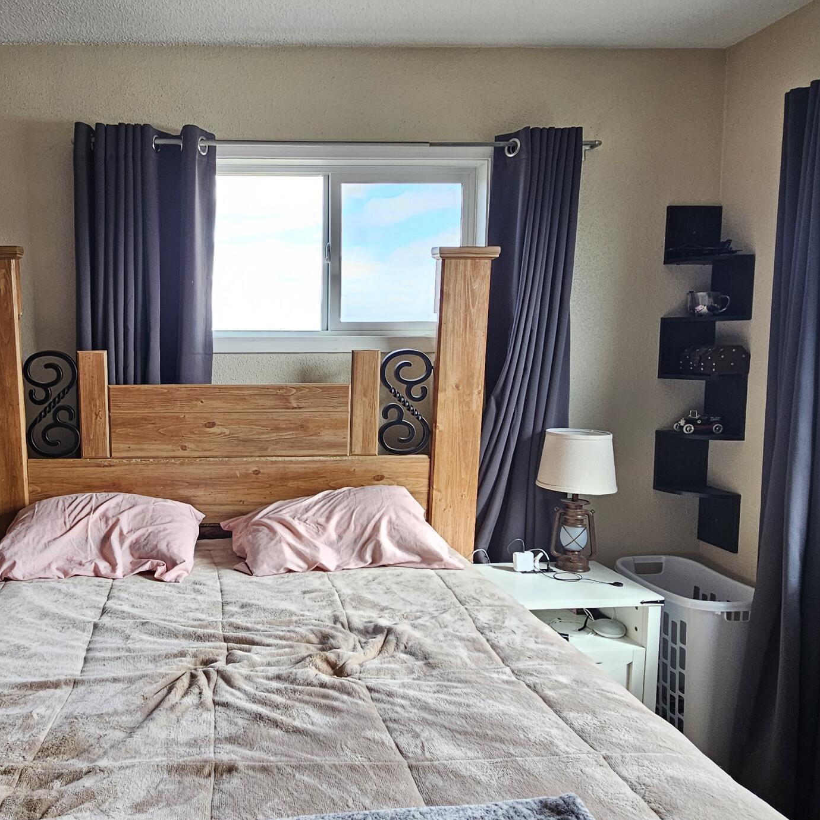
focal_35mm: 25
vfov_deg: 62.9
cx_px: 235
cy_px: 392
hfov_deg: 60.4
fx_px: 670
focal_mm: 2.2
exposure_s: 1/77.4
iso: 80
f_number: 2.2
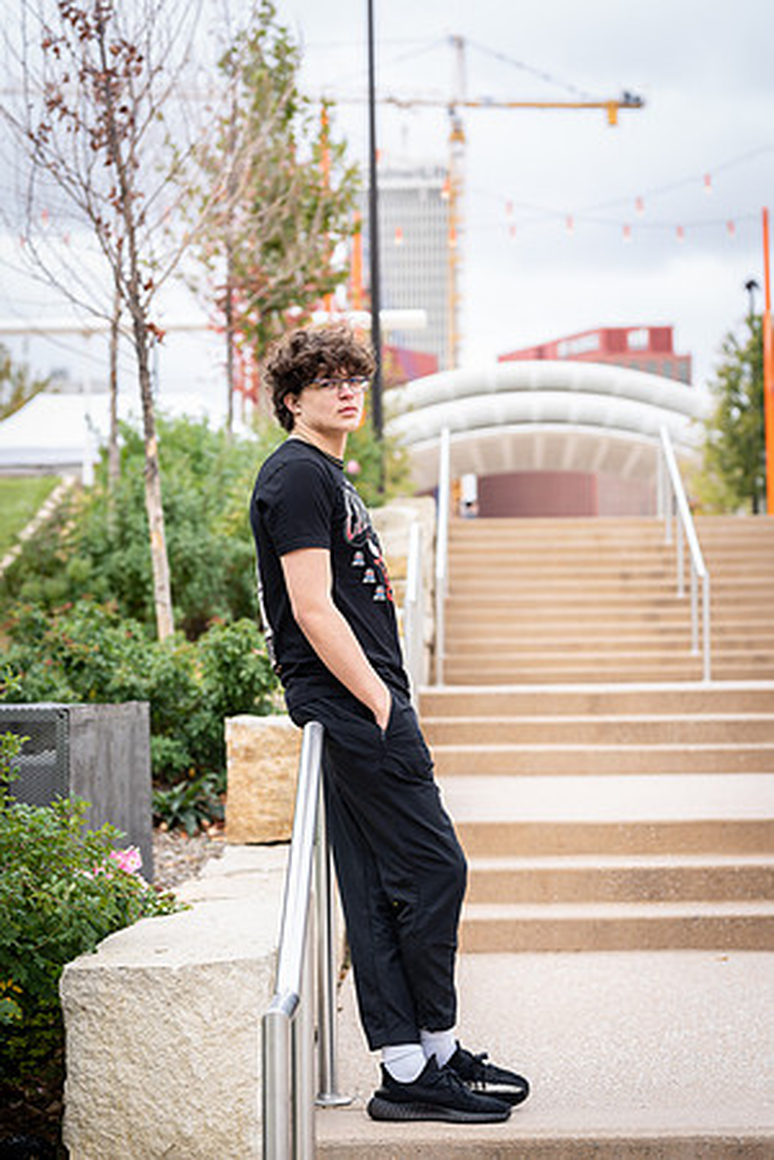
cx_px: 387
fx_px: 2741
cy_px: 580
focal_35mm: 85
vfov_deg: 23.9
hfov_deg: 16.1
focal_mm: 85
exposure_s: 1/125
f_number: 3.5
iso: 50
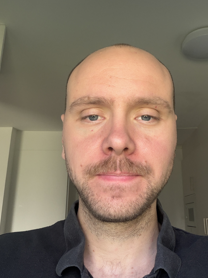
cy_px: 114
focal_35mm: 36
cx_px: 121
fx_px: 288
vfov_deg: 51.1
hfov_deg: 39.6
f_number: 1.9
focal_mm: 2.71
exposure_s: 1/60
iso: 100
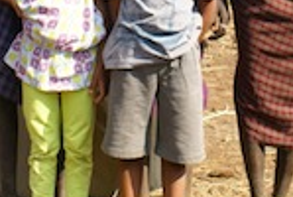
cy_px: -81
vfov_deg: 8.9
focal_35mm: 151
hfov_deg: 13.6
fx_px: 1231
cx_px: 155
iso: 100
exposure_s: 1/125
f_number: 8
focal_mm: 30
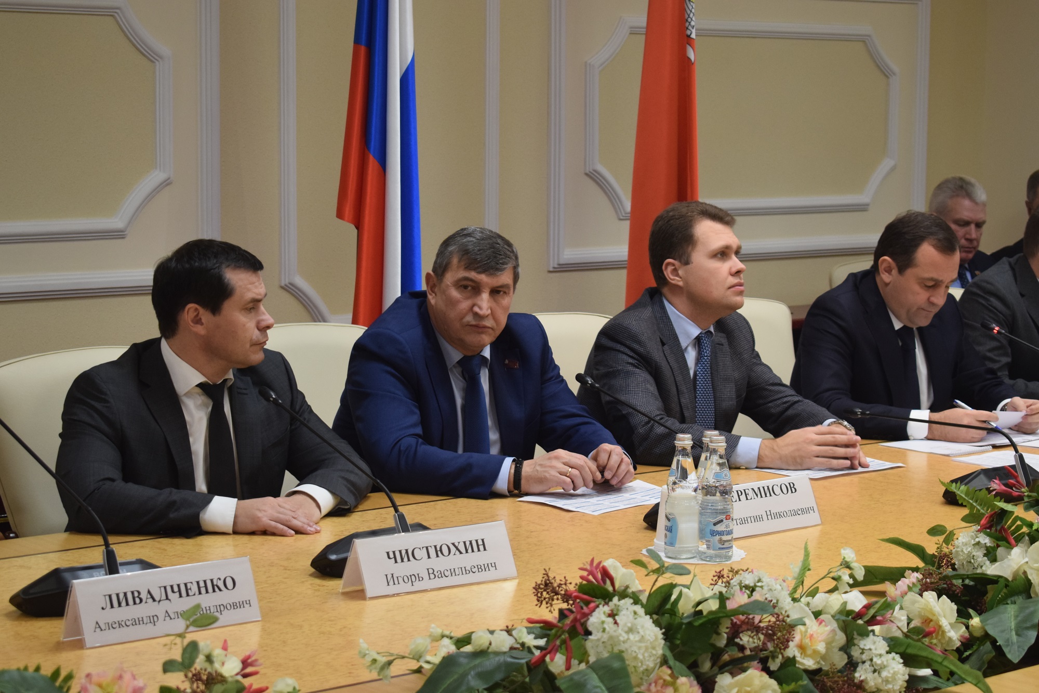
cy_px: 346
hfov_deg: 27.0
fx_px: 2164
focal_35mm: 75
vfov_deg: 18.2
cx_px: 520
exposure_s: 1/60
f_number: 5.6
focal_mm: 50
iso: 1100
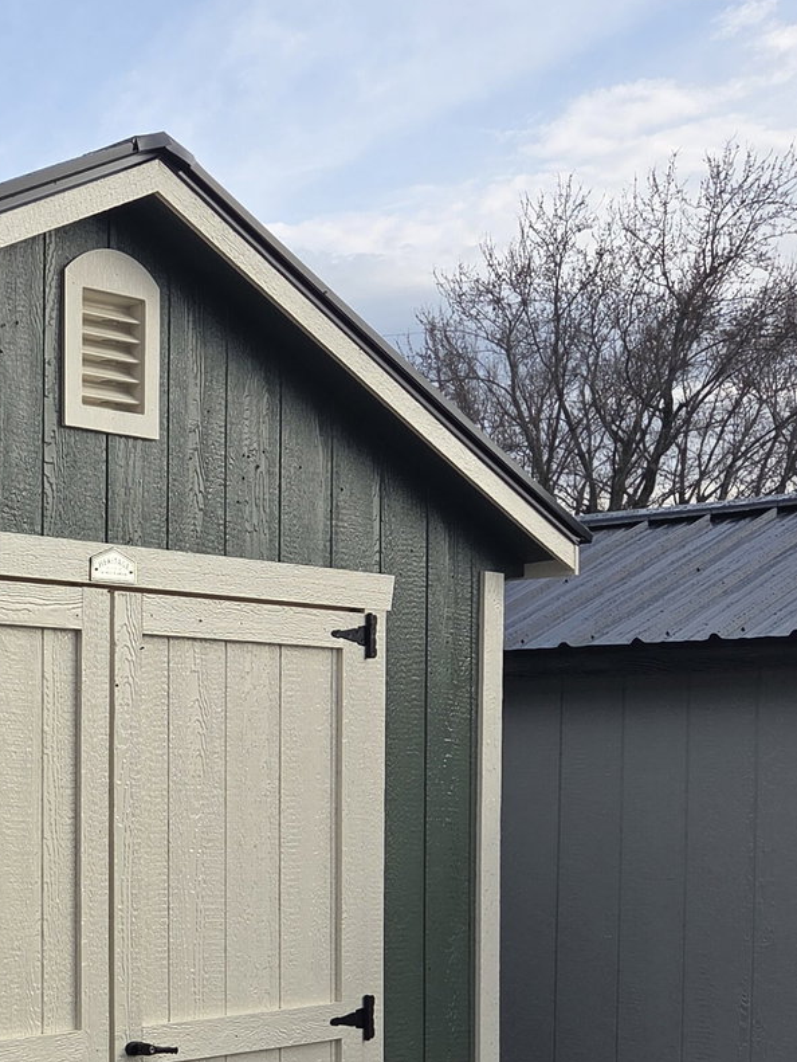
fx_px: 1902
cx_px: -256
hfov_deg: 21.3
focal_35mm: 62
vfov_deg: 30.6
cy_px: 814
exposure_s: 1/3001
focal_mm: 5.4
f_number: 1.8
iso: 80
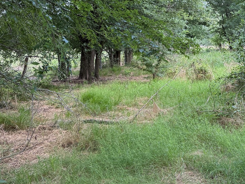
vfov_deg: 24.0
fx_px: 425
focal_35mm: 60
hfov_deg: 31.5
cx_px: 190
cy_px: 31
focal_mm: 6.76
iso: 100
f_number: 1.78
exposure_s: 1/235
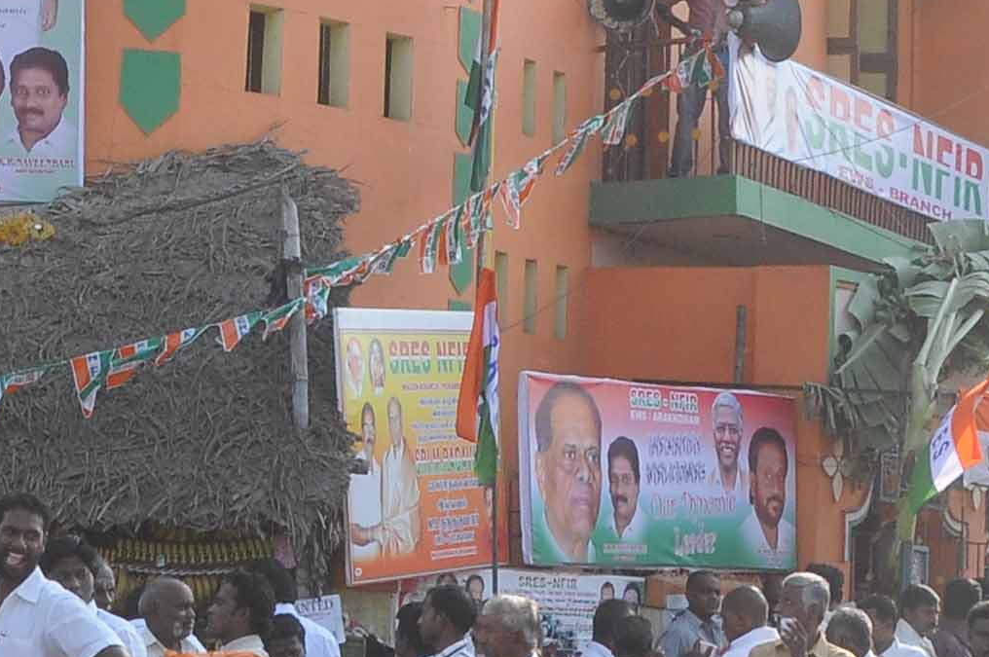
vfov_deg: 11.8
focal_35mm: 114
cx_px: -245
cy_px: -39
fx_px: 3128
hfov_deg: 17.0
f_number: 14
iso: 320
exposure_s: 1/125
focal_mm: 18
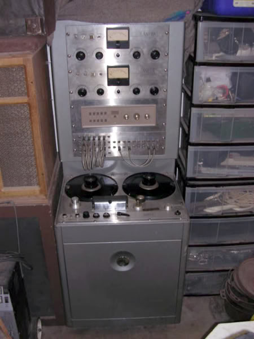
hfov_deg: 37.7
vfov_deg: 49.0
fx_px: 372
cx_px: 127
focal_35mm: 38
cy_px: 170
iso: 100
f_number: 2.8
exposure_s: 1/60.1
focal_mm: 5.8
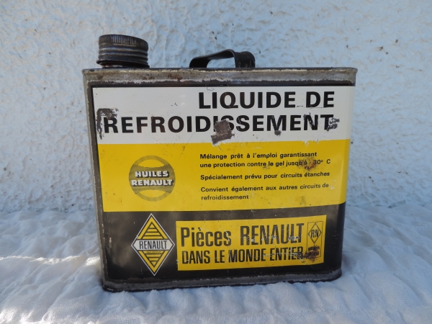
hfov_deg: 71.6
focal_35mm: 24
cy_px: 162
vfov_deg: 56.8
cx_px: 216
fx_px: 300
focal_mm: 4.3
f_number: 3
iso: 80
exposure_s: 1/400
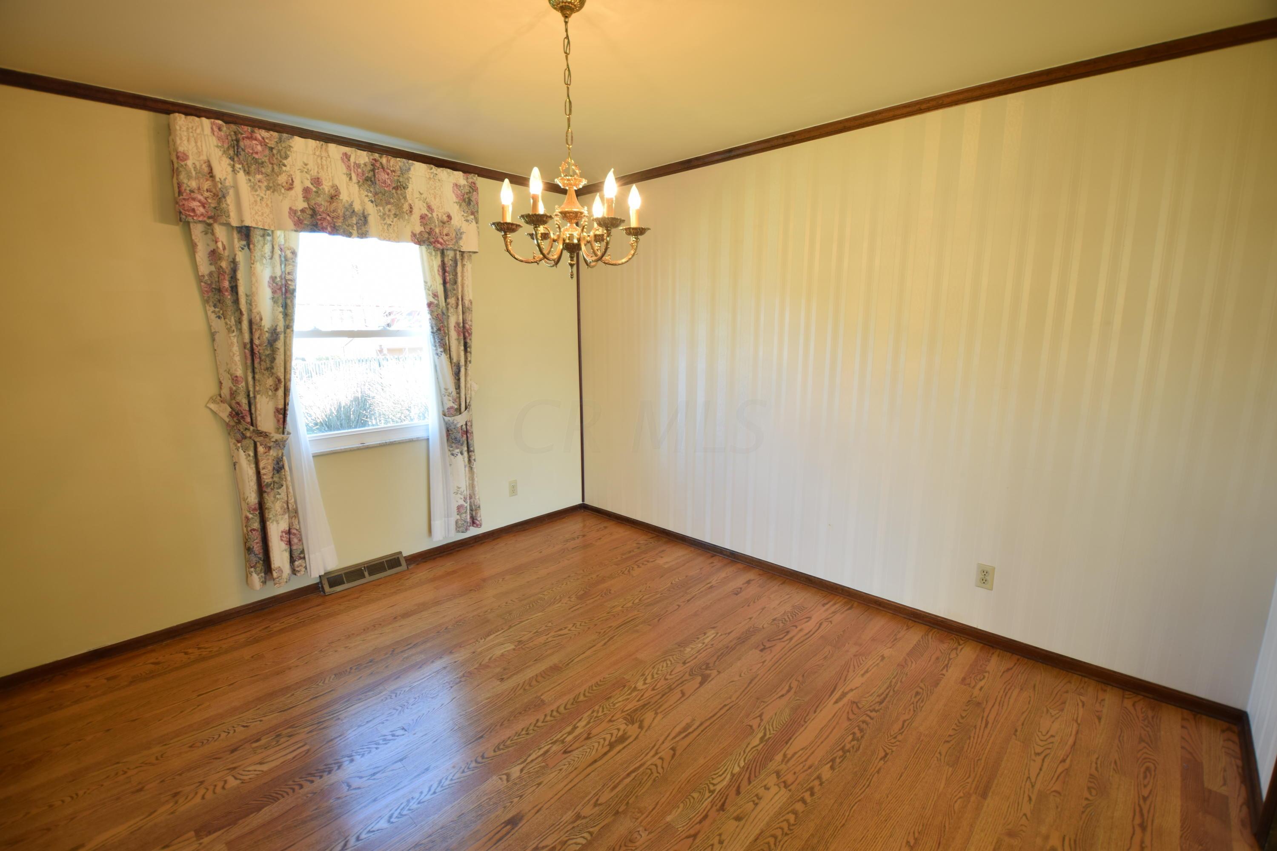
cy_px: 426
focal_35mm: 15
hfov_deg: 100.4
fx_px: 532
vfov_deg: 77.3
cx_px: 638
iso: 110
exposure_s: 1/15
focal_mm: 10
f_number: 3.5
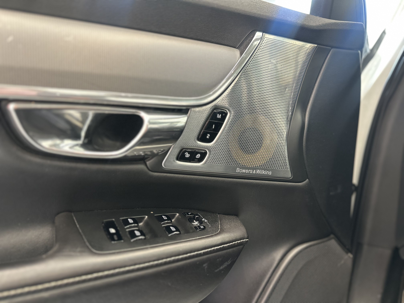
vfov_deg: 56.8
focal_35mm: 24
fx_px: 280
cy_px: 152
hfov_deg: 71.6
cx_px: 202
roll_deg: -2.2
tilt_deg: -12.3
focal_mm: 6.86
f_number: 1.78
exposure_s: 1/60
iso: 320
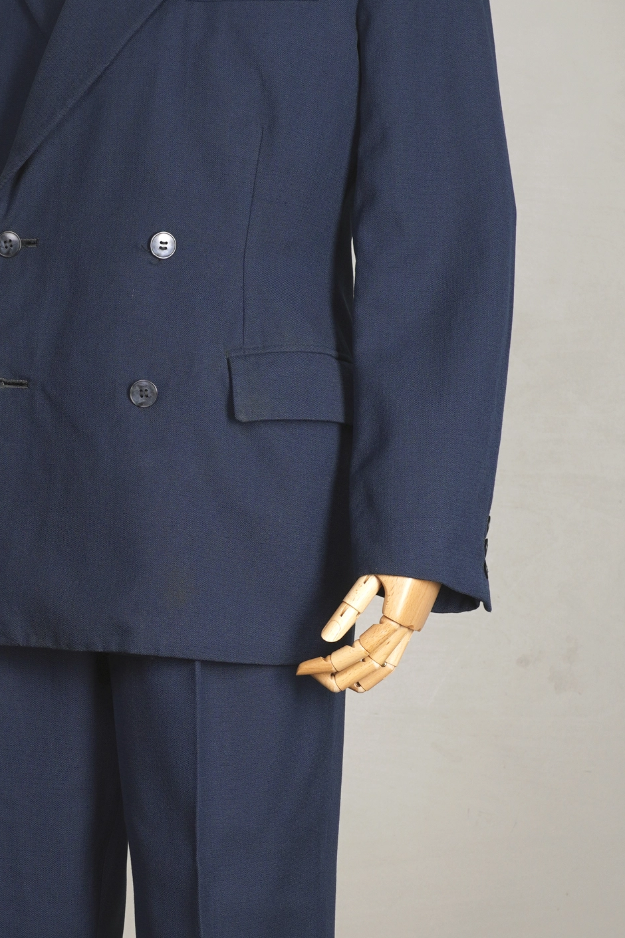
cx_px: 131
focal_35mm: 98
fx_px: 2553
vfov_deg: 20.8
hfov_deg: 13.9
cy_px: 608
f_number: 5.6
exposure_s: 1/30
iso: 200
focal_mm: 32
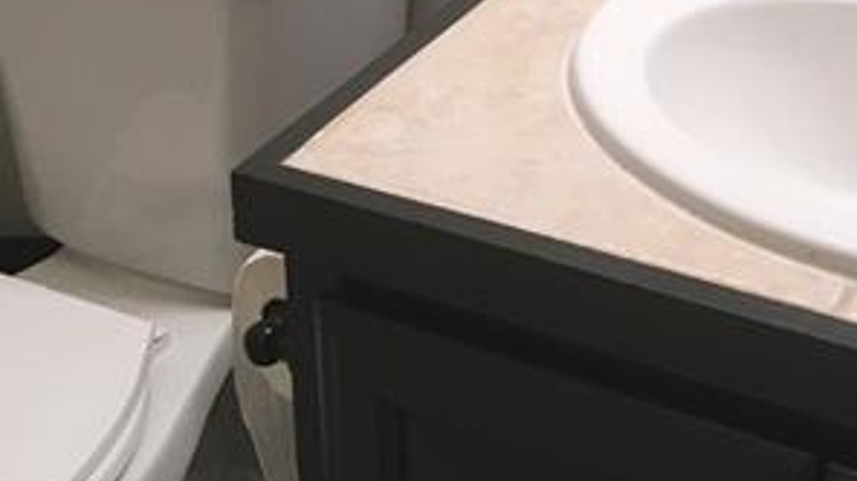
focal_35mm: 82
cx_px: 440
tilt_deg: -17.2
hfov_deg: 25.9
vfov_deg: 13.9
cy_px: -220
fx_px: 1862
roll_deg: +1.7
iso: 32
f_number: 2.2
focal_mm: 4.15
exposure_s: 1/30
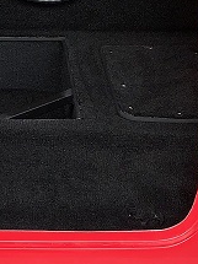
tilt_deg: -19.4
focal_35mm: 122
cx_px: -52
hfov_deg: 11.8
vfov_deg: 15.9
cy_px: 17
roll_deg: -0.3
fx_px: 931
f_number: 1.8
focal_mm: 4.25
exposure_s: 1/120
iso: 32
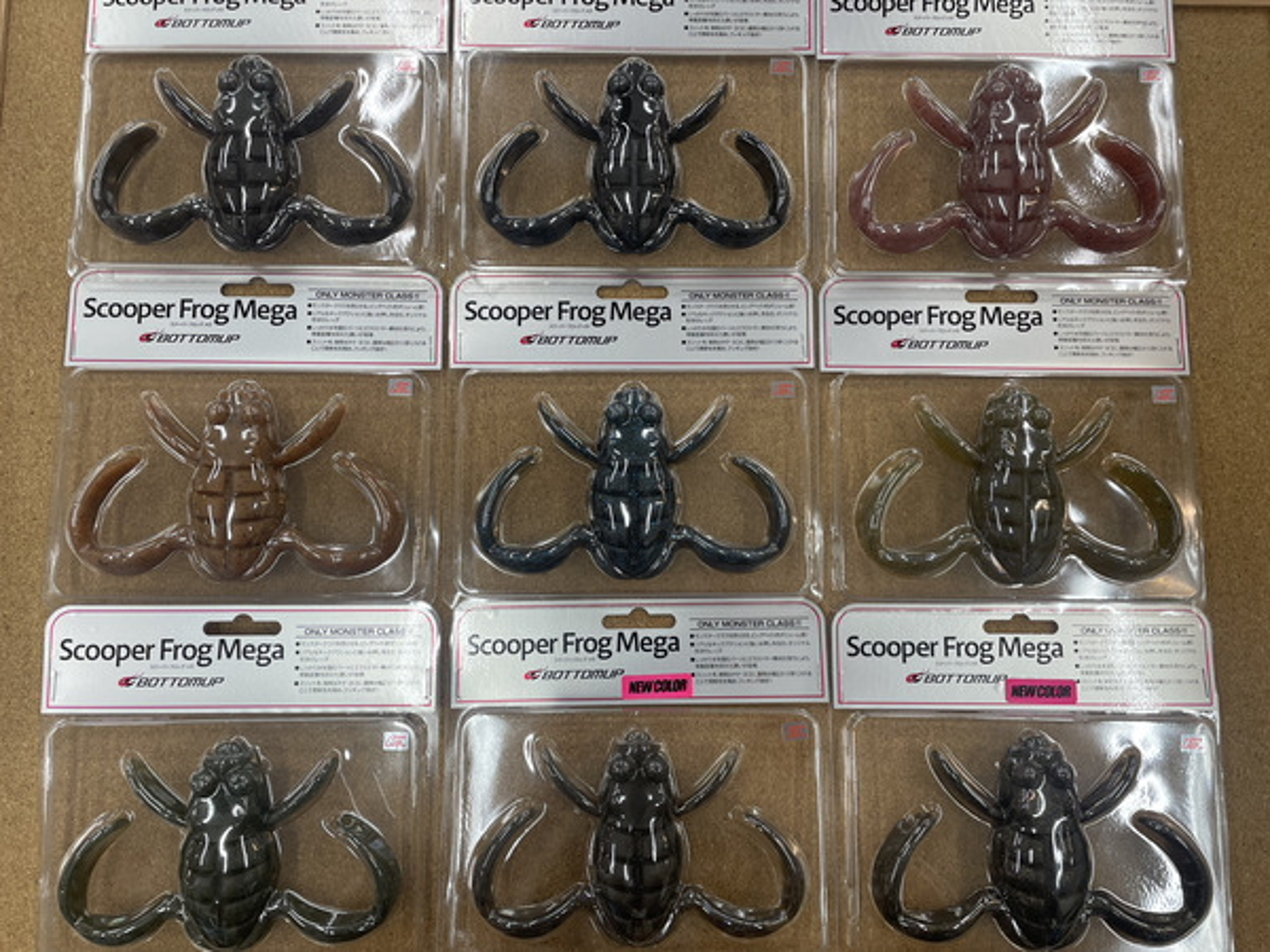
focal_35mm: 26
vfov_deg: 53.1
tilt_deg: -85.0
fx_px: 954
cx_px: 635
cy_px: 476
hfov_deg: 67.3
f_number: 1.6
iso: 40
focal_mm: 4.2
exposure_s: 1/120
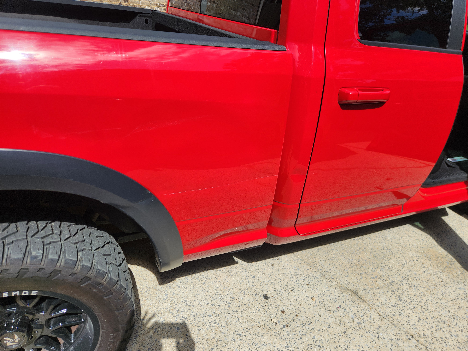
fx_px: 311
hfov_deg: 73.9
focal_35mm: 23
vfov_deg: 58.9
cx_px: 234
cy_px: 176
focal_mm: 5.4
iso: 20
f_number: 1.8
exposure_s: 1/1915
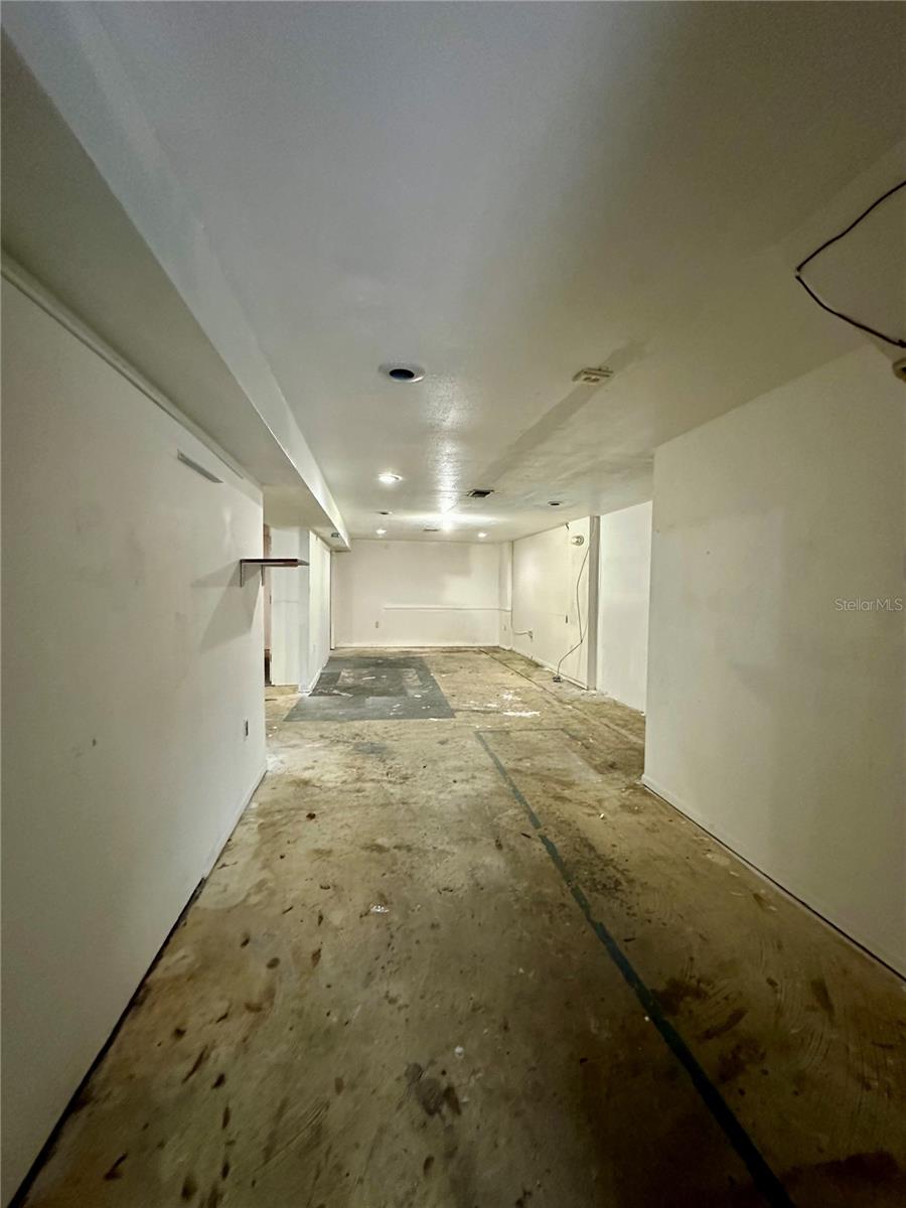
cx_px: 453
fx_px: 489
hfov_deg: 85.7
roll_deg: -0.4
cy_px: 604
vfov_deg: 102.1
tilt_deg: -1.0
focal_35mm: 14
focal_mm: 2.22
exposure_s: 1/60
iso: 800
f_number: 2.2
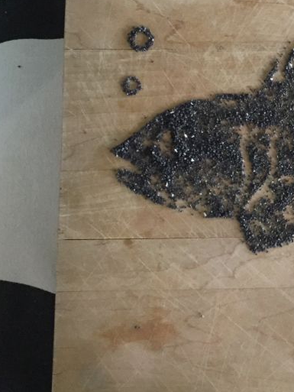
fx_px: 690
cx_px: 322
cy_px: 166
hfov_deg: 22.7
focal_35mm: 61
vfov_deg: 31.6
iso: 250
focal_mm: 4.15
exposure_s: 1/17
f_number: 2.2
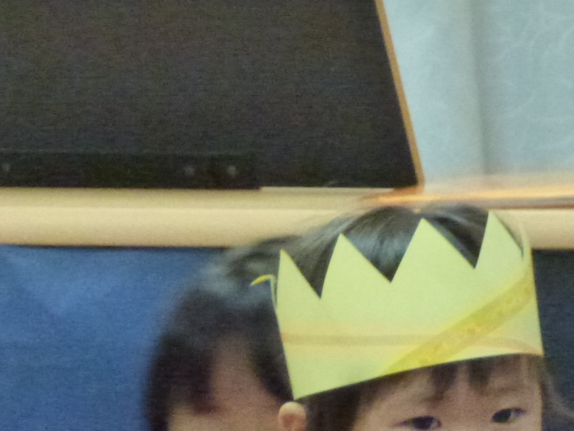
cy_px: 328
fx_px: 15823
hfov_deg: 2.1
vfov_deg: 1.6
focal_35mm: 954
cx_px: 475
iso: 1600
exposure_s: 1/30
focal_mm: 68.8
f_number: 5.9
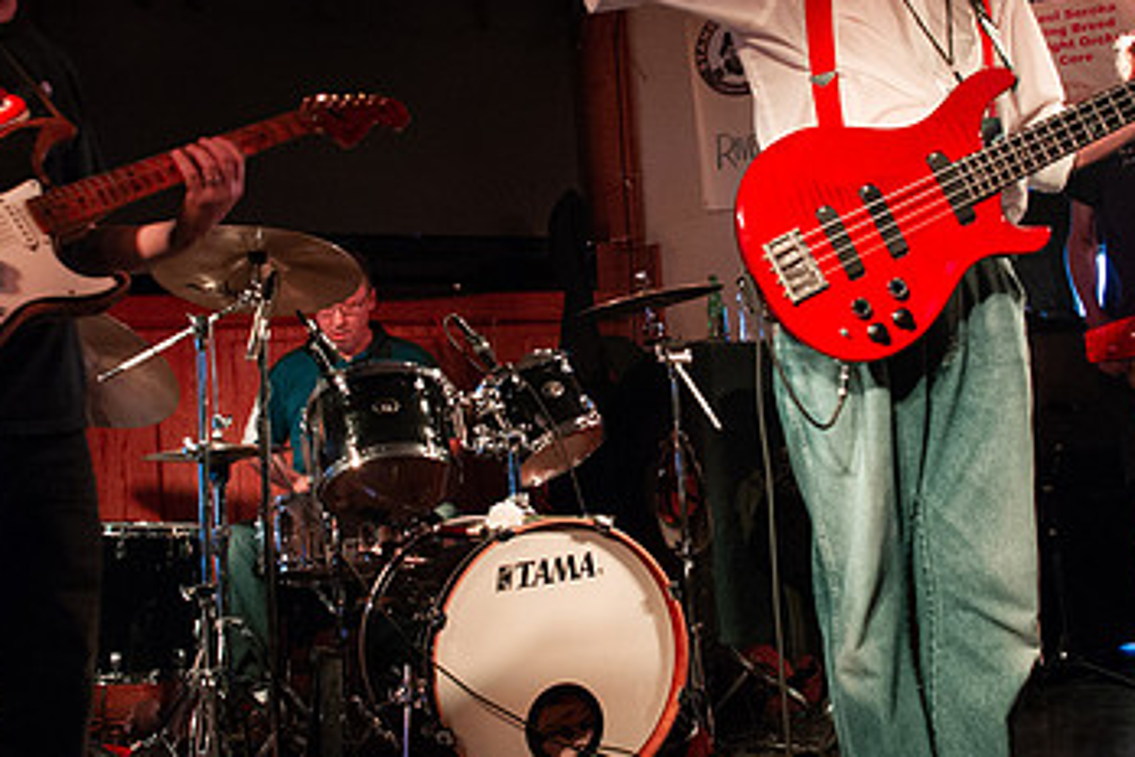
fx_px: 1261
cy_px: 365
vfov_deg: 33.4
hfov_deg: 48.5
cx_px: 558
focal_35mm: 40
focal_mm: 24
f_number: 6.3
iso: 6400
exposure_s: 1/50
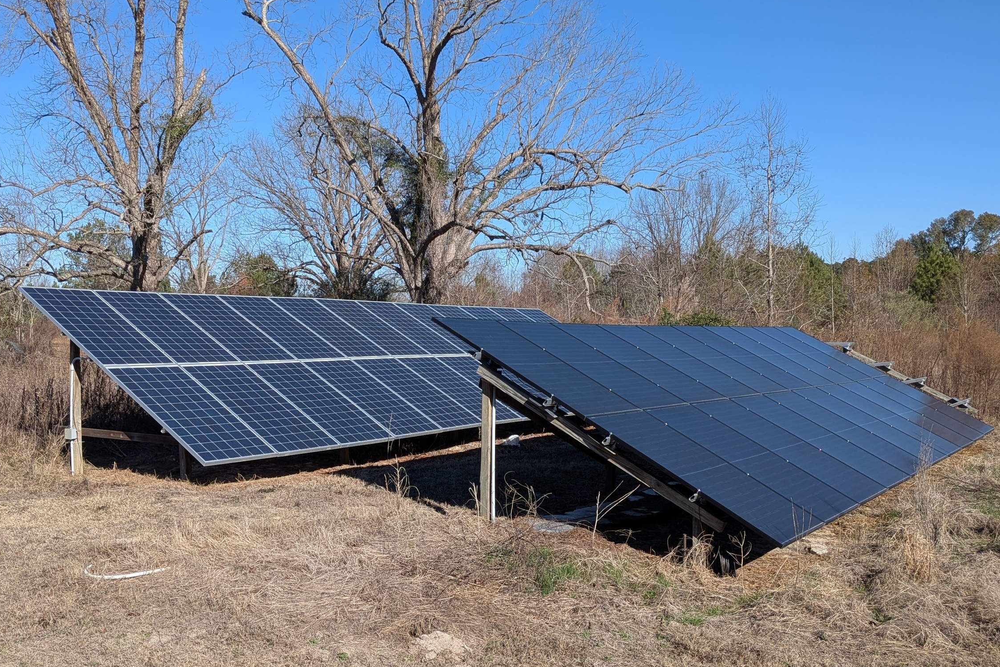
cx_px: 469
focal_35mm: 34
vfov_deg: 38.9
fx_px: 944
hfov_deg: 55.8
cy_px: 357
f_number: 1.7
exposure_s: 1/1527
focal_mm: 4.53
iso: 30
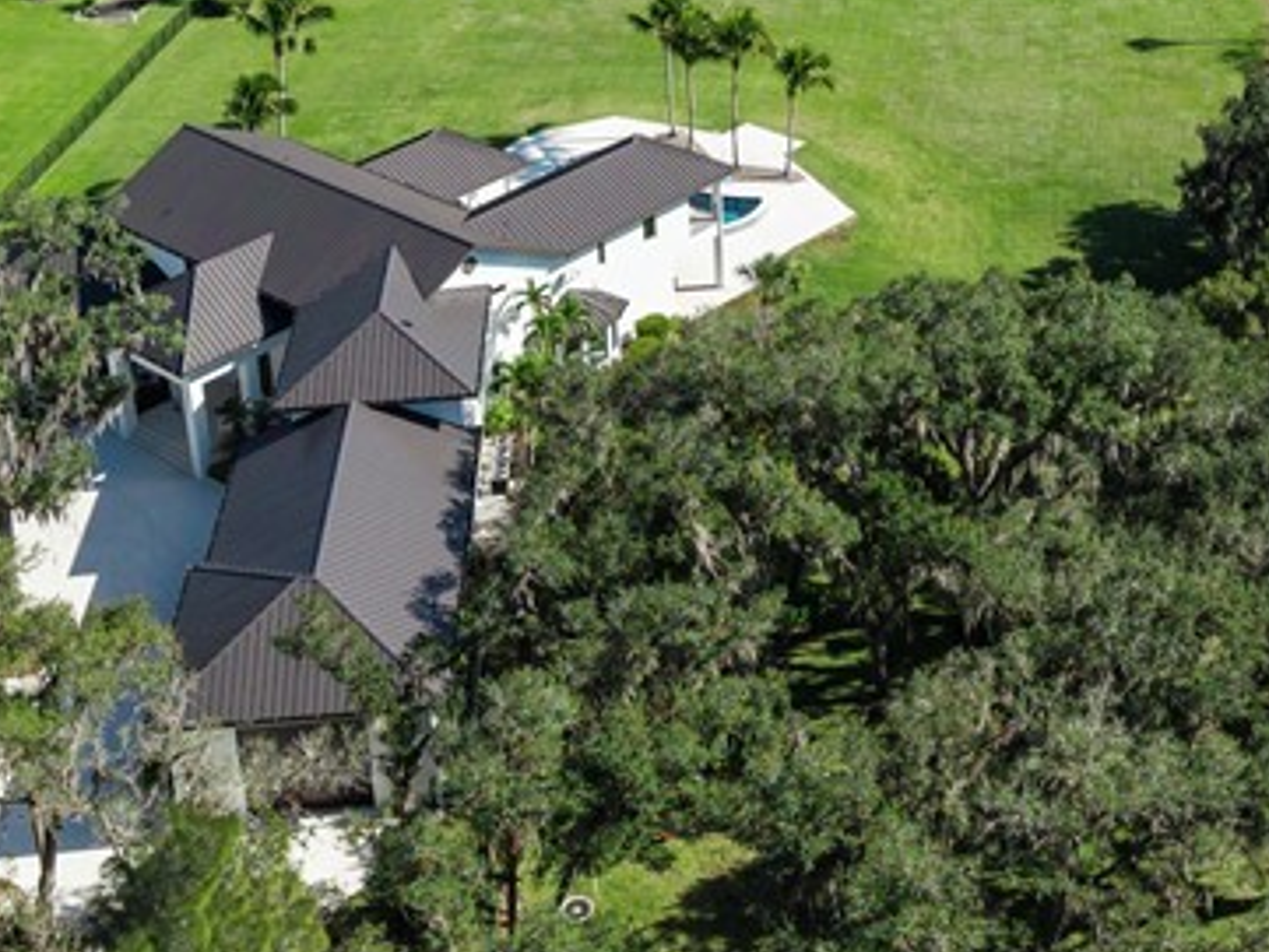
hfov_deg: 28.1
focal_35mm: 68
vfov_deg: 20.9
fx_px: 2494
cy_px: 2
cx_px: 970
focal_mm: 8.67
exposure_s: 1/500
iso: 100
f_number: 1.8
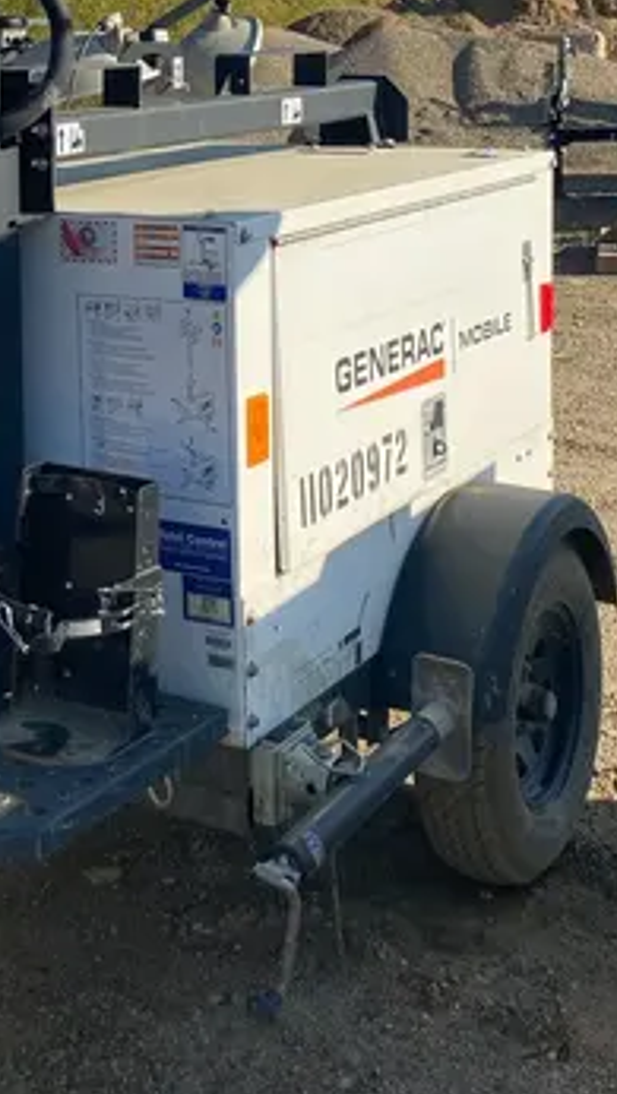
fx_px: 1743
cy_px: 166
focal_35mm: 60
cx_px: 38
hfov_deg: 19.6
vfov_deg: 33.5
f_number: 1.8
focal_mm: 4.25
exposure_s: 1/2222
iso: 32
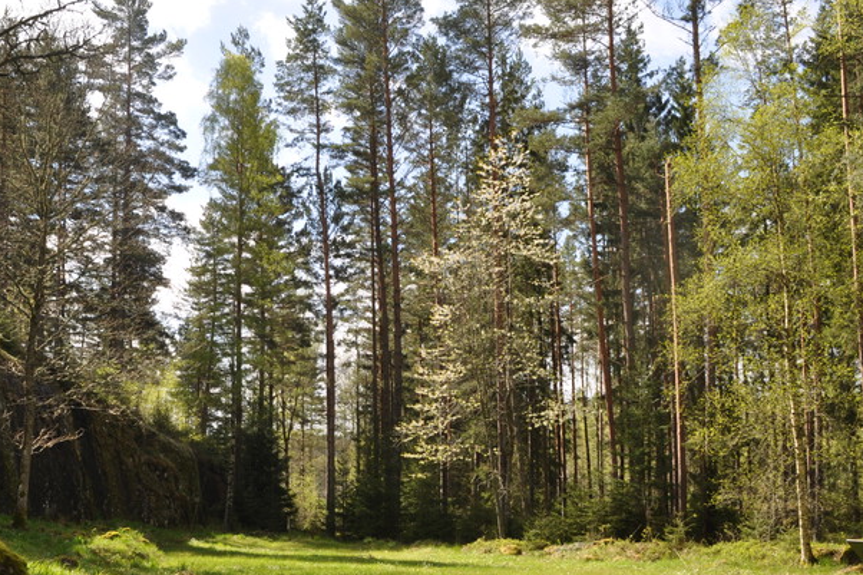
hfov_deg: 45.0
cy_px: 391
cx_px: 314
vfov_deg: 30.9
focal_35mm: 43
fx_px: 1030
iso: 200
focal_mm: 18
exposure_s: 1/200
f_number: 8
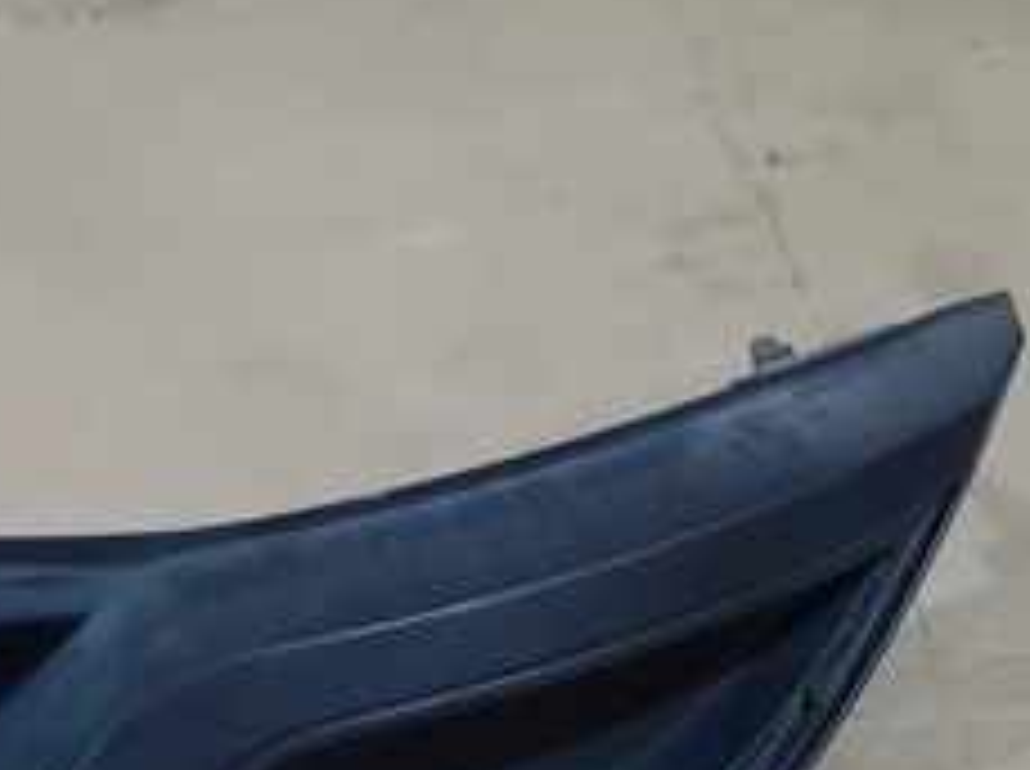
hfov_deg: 25.9
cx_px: -72
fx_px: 2080
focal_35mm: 70
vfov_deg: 19.8
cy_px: 901
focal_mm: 4.6
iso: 320
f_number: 2
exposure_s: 1/50
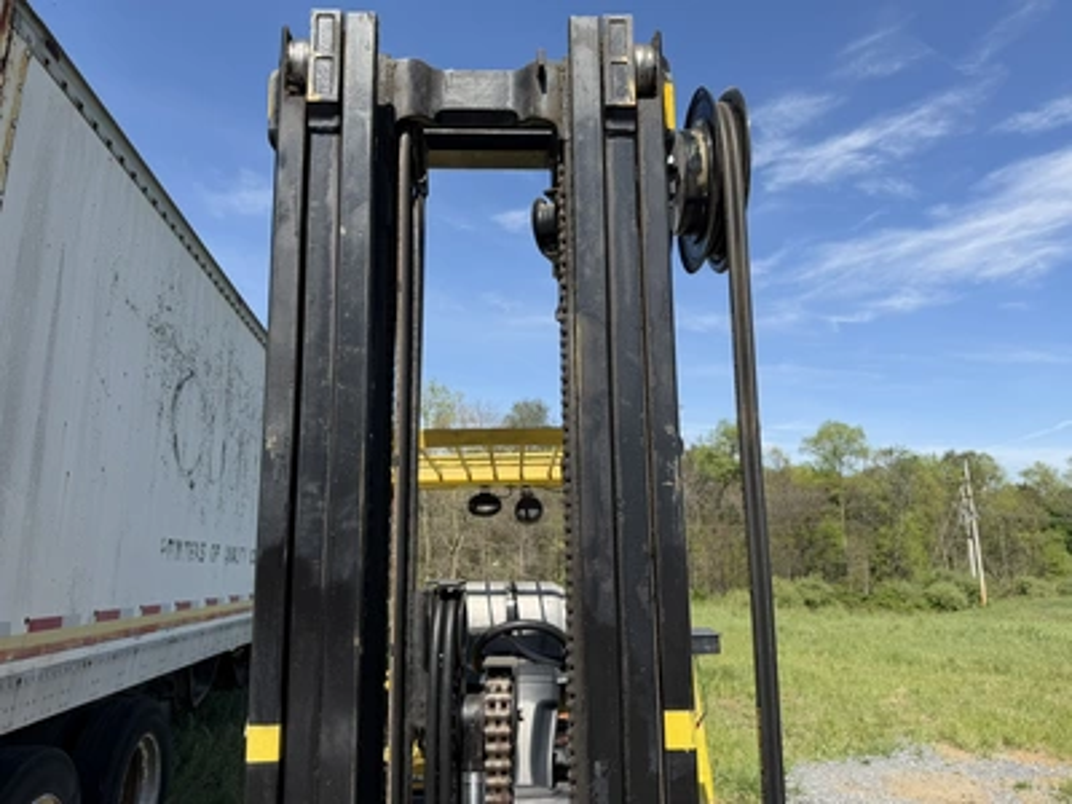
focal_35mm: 24
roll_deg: +1.7
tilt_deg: +11.3
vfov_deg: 56.8
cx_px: 536
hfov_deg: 71.6
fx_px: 743
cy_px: 402
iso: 80
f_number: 1.78
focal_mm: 6.76
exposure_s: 1/3584
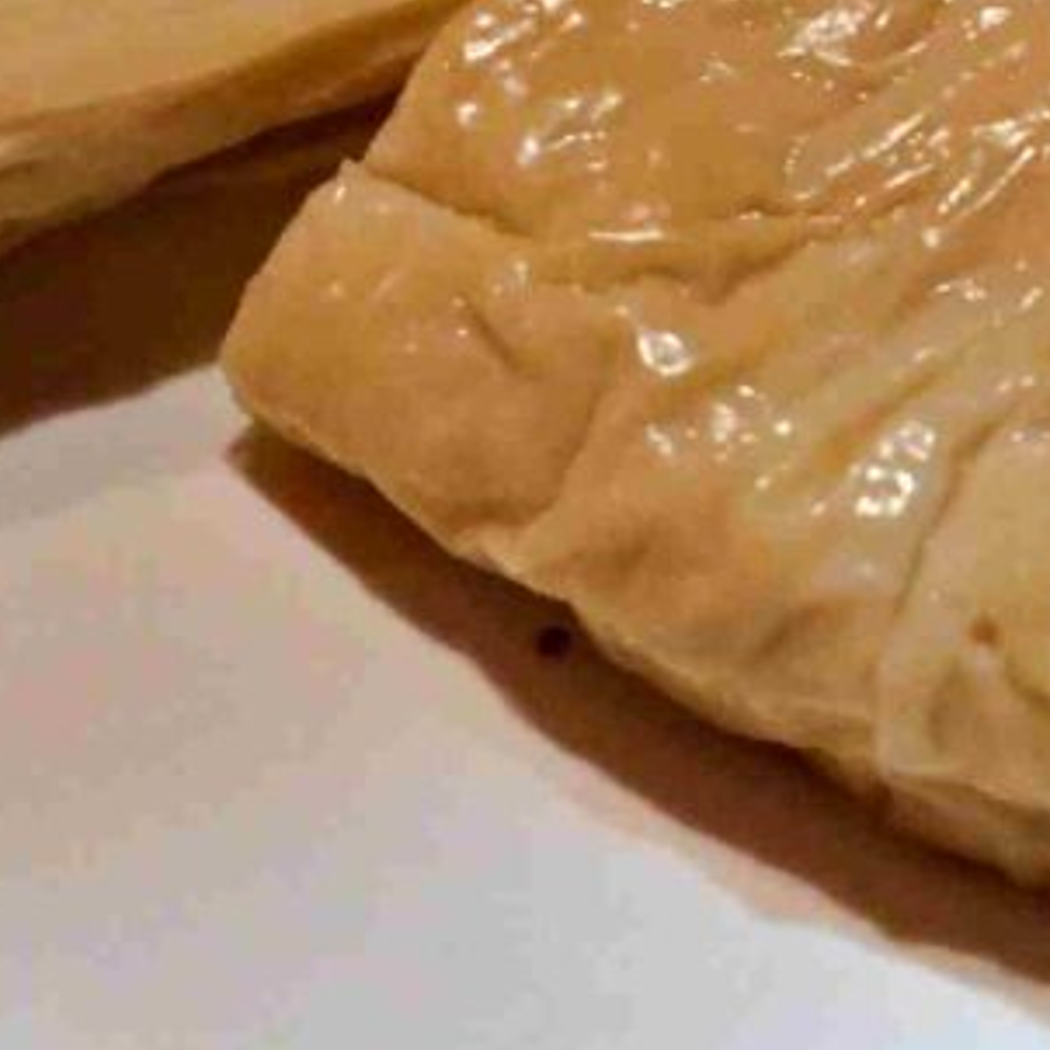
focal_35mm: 540
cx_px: 1311
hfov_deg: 3.2
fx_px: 18532
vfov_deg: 3.2
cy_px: -708
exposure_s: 1/100
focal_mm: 50
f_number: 5.6
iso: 1250
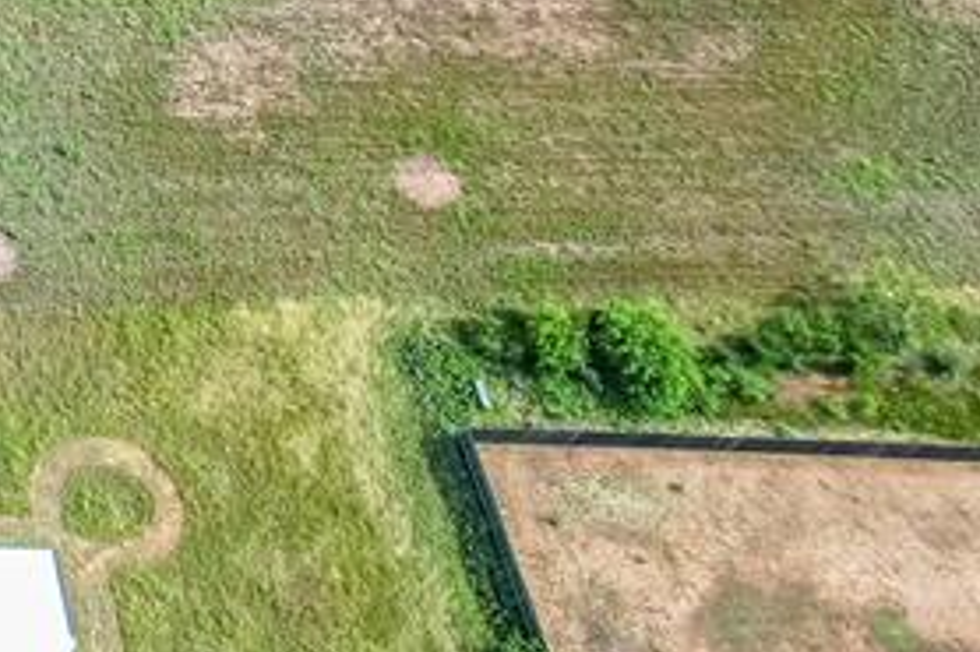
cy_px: -448
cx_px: -761
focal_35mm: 81
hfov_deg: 19.3
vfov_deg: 15.0
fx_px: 2204
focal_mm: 8.38
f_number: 2.8
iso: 100
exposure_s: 1/1250
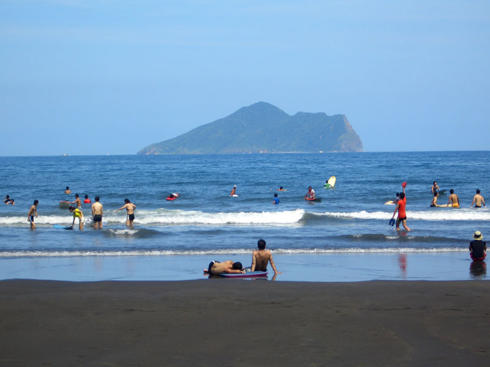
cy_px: 184
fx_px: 1486
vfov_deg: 14.1
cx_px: 245
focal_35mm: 105
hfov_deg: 18.7
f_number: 4.8
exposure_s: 1/320
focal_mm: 17.4
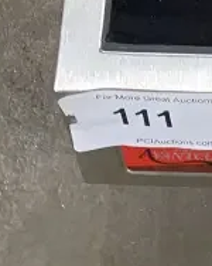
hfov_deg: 12.4
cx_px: 417
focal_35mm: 110
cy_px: -282
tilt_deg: -79.4
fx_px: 864
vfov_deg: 14.3
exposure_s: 1/60
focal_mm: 4.25
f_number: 1.8
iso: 500
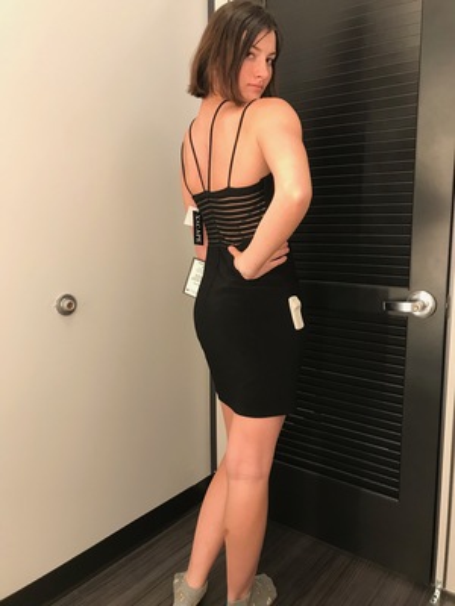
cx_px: 228
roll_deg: -0.1
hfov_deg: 49.7
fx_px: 491
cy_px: 303
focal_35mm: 28
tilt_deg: -6.8
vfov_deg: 63.4
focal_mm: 3.99
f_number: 1.8
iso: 40
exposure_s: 1/17
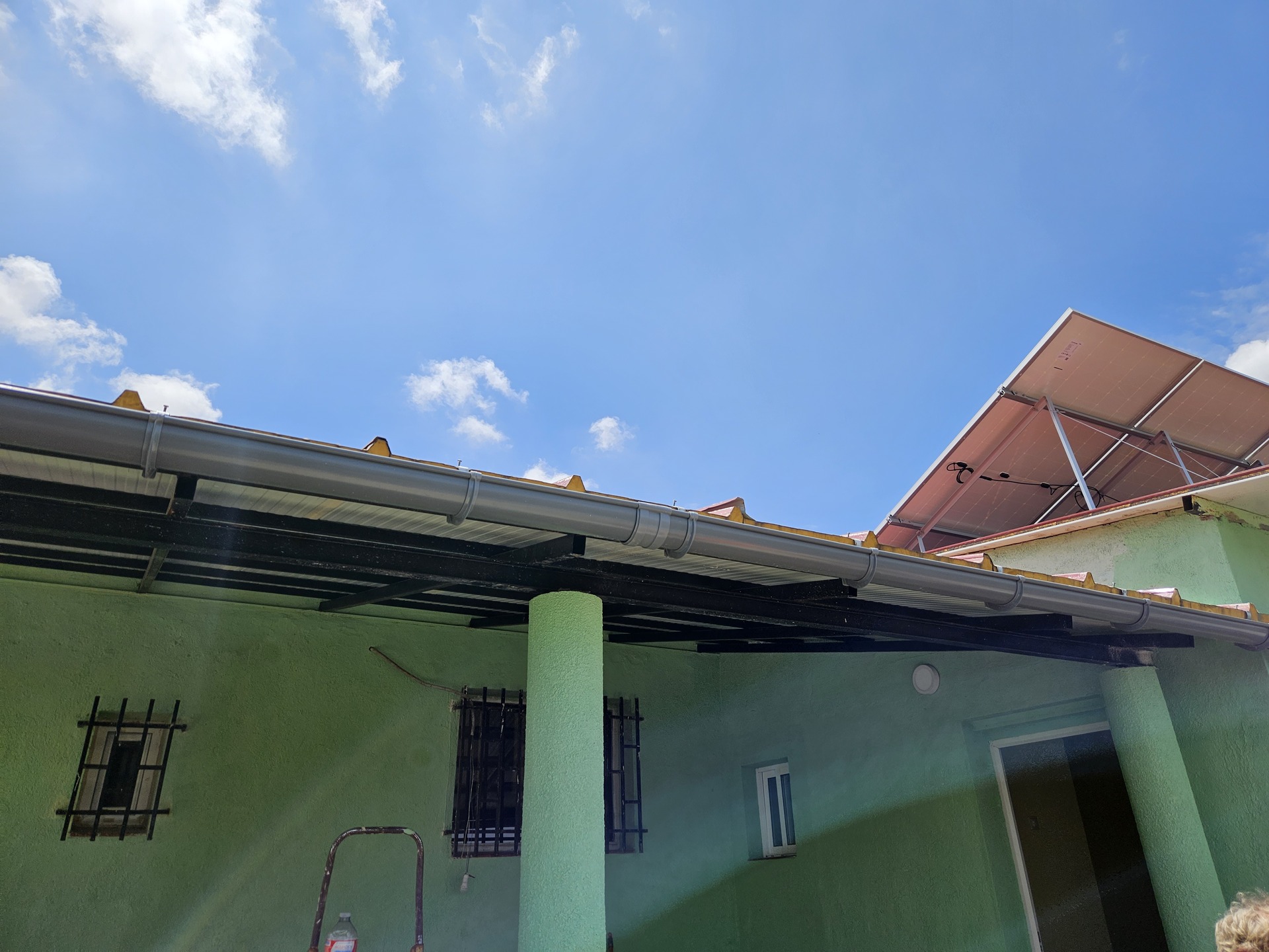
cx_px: 634
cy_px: 476
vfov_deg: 58.9
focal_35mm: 23
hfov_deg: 73.9
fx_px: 843
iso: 25
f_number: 1.8
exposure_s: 1/2371
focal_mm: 5.4
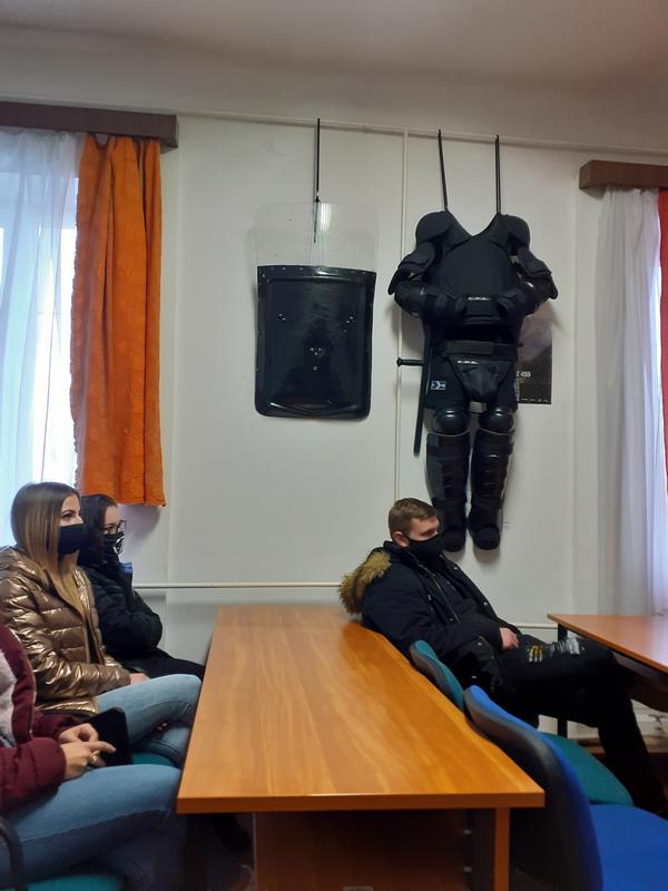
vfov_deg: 65.3
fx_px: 695
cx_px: 334
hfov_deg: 51.4
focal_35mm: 27
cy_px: 446
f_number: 1.9
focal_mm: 3.6
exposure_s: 1/50
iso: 125
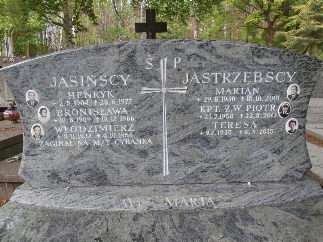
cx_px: 166
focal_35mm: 25
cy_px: 118
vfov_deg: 54.9
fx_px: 233
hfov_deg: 69.4
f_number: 3
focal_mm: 4.2
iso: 100
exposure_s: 1/60
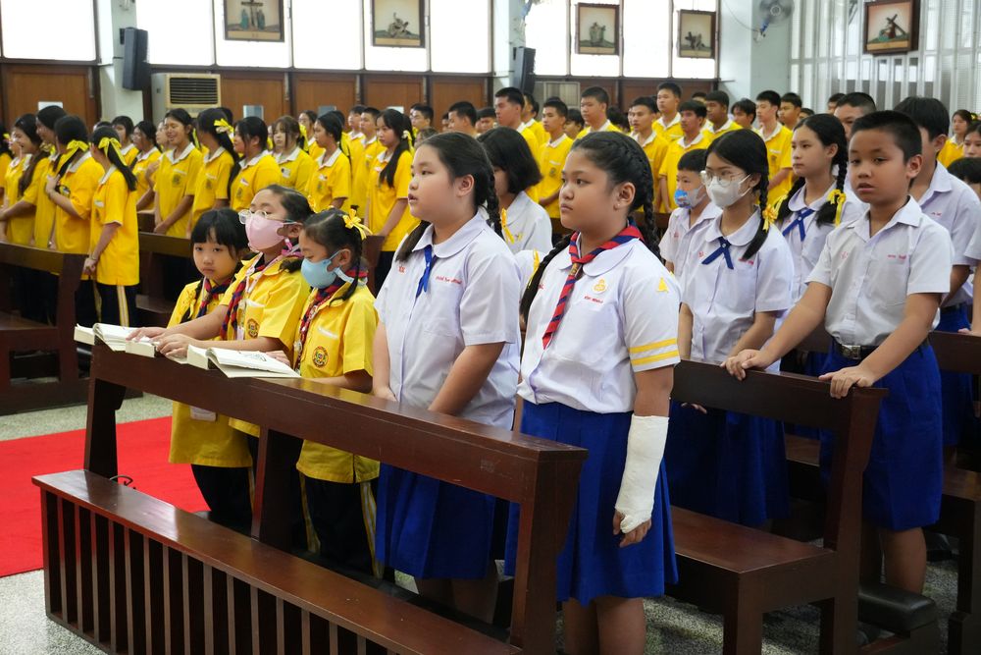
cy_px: 328
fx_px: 1349
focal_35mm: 50
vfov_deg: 27.3
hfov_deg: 40.0
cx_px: 490
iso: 4000
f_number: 4.5
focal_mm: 33
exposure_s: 1/125
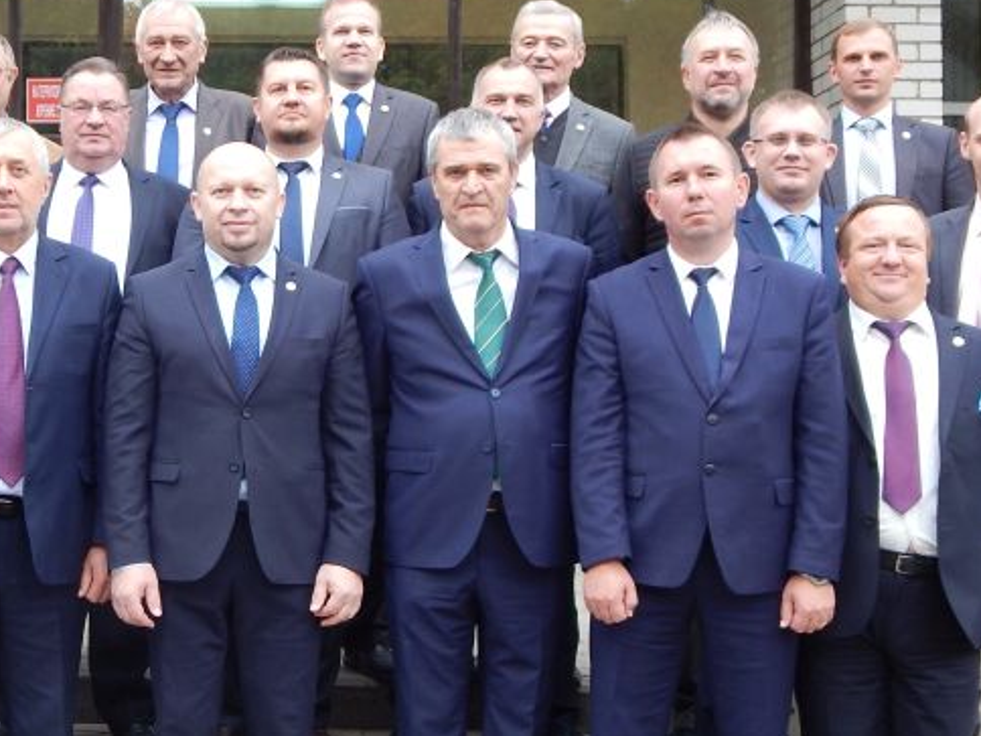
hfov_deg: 29.6
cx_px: 203
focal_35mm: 64
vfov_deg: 22.9
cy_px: 341
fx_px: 1814
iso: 125
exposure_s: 1/50
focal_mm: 5.6
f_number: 3.2
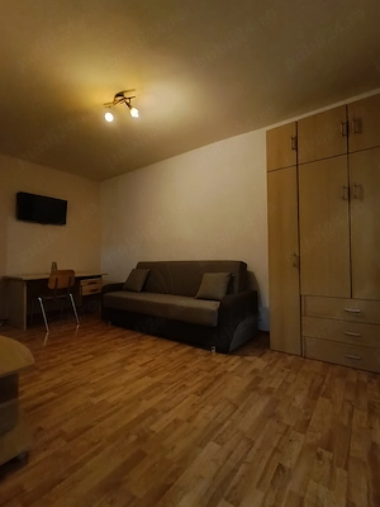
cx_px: 190
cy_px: 254
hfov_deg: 74.7
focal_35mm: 17
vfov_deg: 91.0
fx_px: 249
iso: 1695
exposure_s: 1/33.3
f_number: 2.2
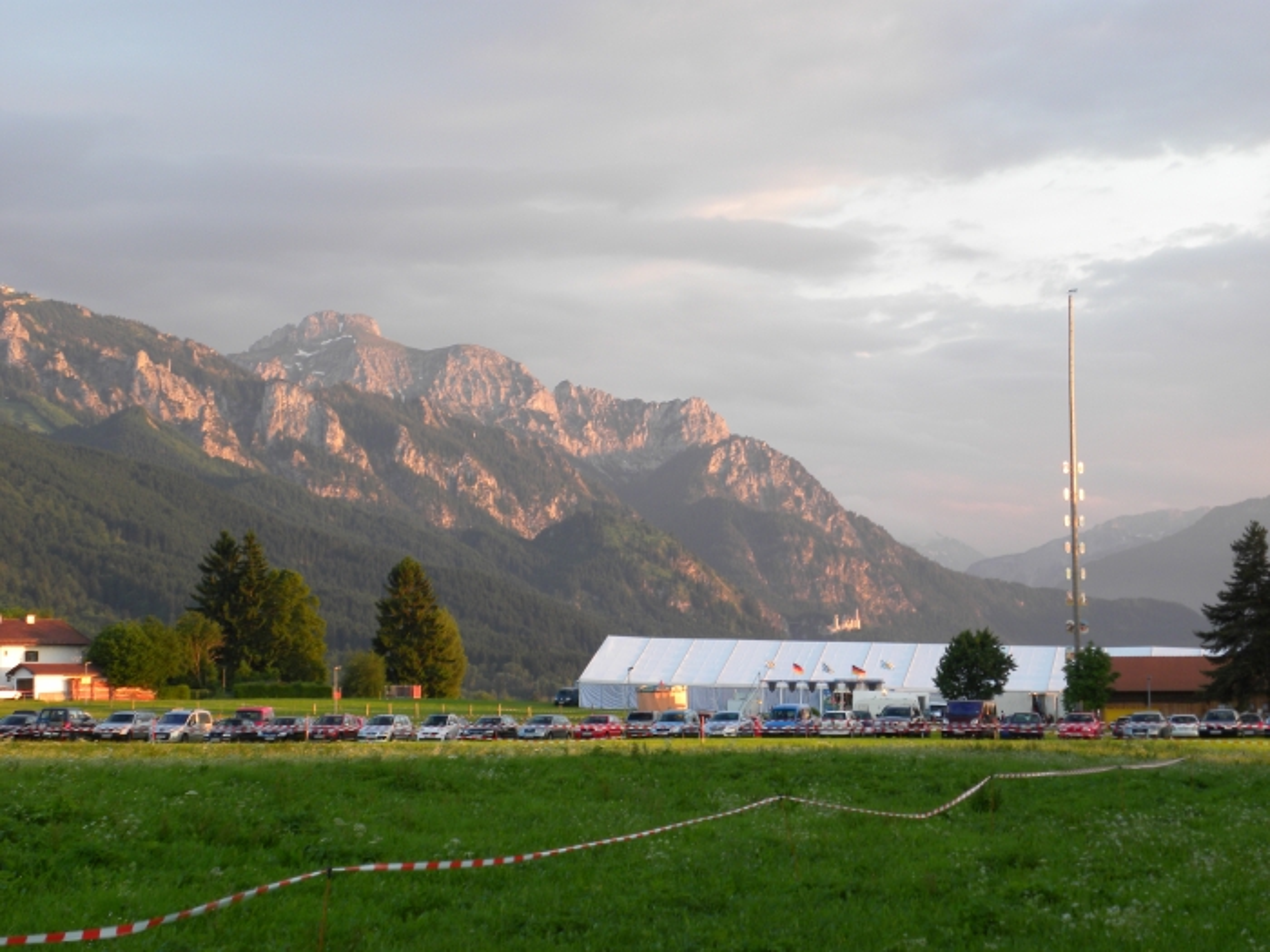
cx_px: 635
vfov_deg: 15.6
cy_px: 476
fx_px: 3485
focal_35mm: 95
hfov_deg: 20.7
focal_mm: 16.9
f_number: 4
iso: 64
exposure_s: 1/32.8
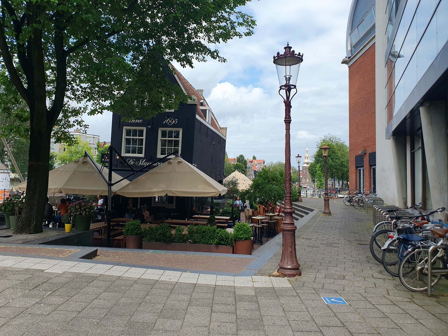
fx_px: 336
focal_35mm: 26
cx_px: 224
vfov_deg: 53.1
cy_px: 168
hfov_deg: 67.3
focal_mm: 4.3
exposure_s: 1/1250
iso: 50
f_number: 2.4
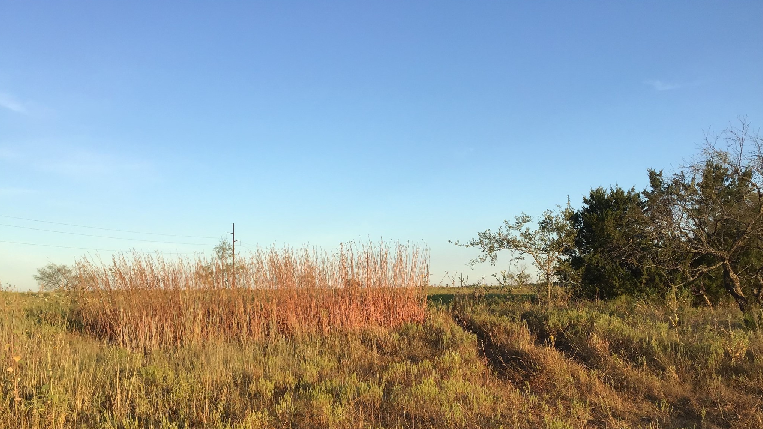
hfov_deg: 58.0
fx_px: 688
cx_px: 380
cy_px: 285
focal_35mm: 34
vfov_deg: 34.3
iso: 25
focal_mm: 3.3
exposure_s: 1/612
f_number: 2.4
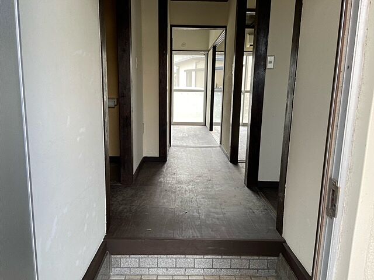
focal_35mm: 26
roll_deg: -0.5
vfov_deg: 53.1
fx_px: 281
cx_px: 187
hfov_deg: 67.3
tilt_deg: -11.9
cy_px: 140
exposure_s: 1/121
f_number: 1.8
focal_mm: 4.25
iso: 64
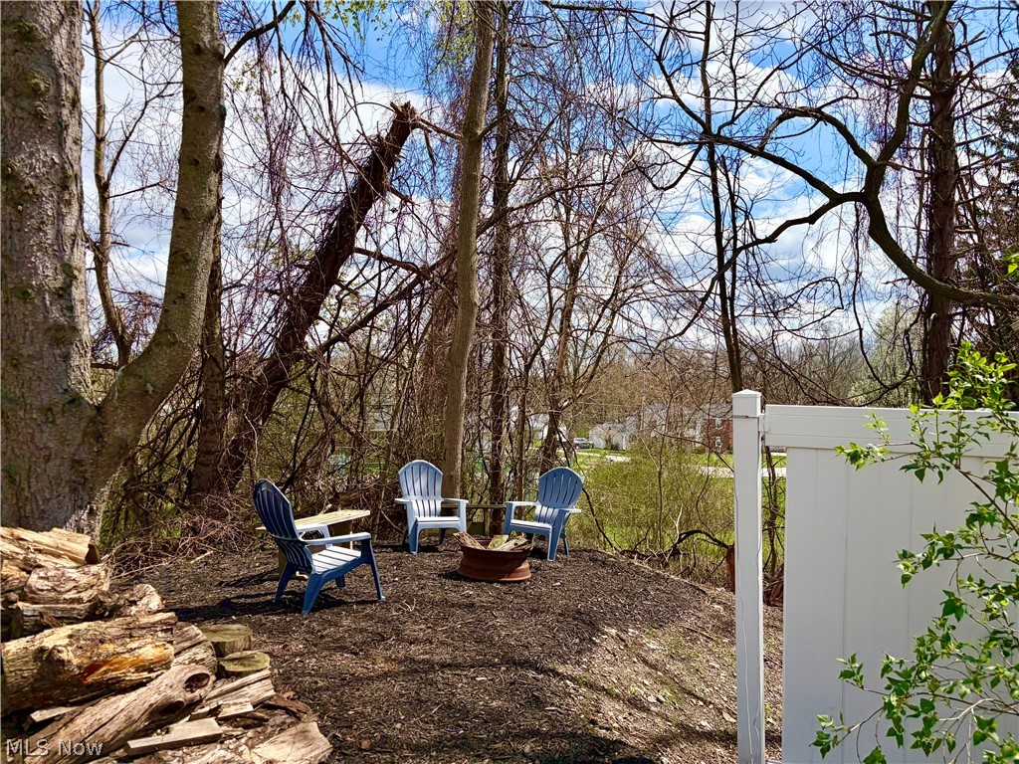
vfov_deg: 53.1
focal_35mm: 26
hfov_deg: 67.3
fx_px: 765
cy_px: 382
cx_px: 510
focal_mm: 5.96
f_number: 1.6
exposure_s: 1/11905
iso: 50
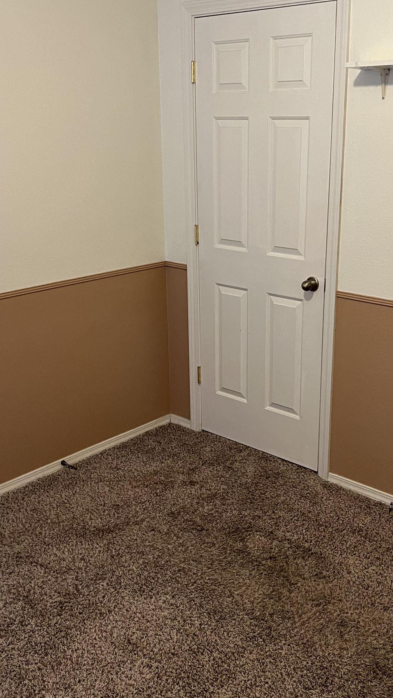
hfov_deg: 31.1
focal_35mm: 38
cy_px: 341
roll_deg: -0.4
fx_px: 704
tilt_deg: -17.3
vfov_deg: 52.8
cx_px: 246
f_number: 1.5
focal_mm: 5.7
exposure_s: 1/60
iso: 250
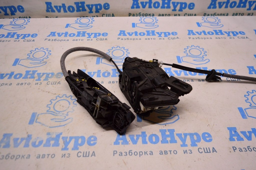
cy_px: 85
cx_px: 128
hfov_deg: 67.4
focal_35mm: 27
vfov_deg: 47.9
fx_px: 192
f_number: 4
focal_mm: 18
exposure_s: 1/400
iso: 1600
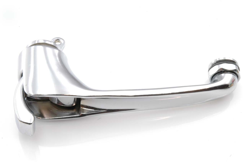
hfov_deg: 24.6
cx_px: 122
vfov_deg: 16.5
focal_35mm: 82
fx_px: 561
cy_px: 82
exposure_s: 1.3
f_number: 29
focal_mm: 55
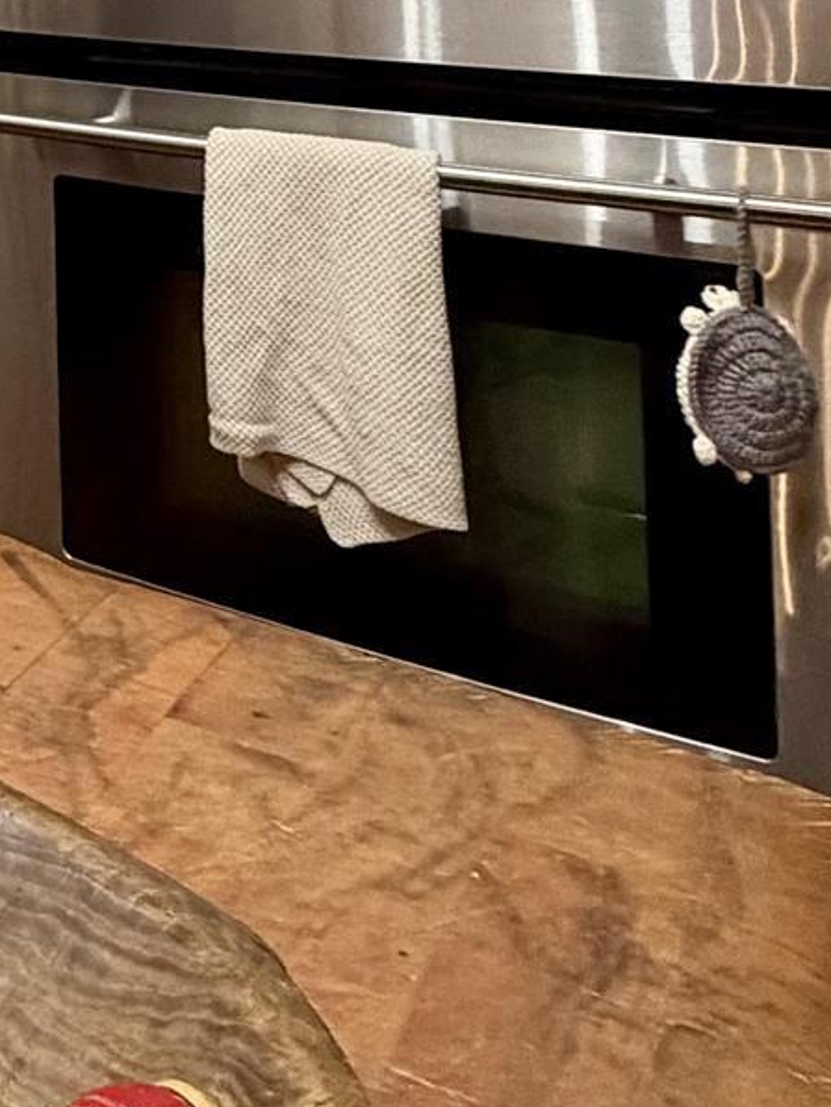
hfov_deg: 20.2
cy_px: -191
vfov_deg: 30.6
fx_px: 1728
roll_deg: +0.2
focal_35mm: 54
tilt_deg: +0.4
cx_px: -625
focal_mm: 2.22
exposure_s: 1/60
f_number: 2.2
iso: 400
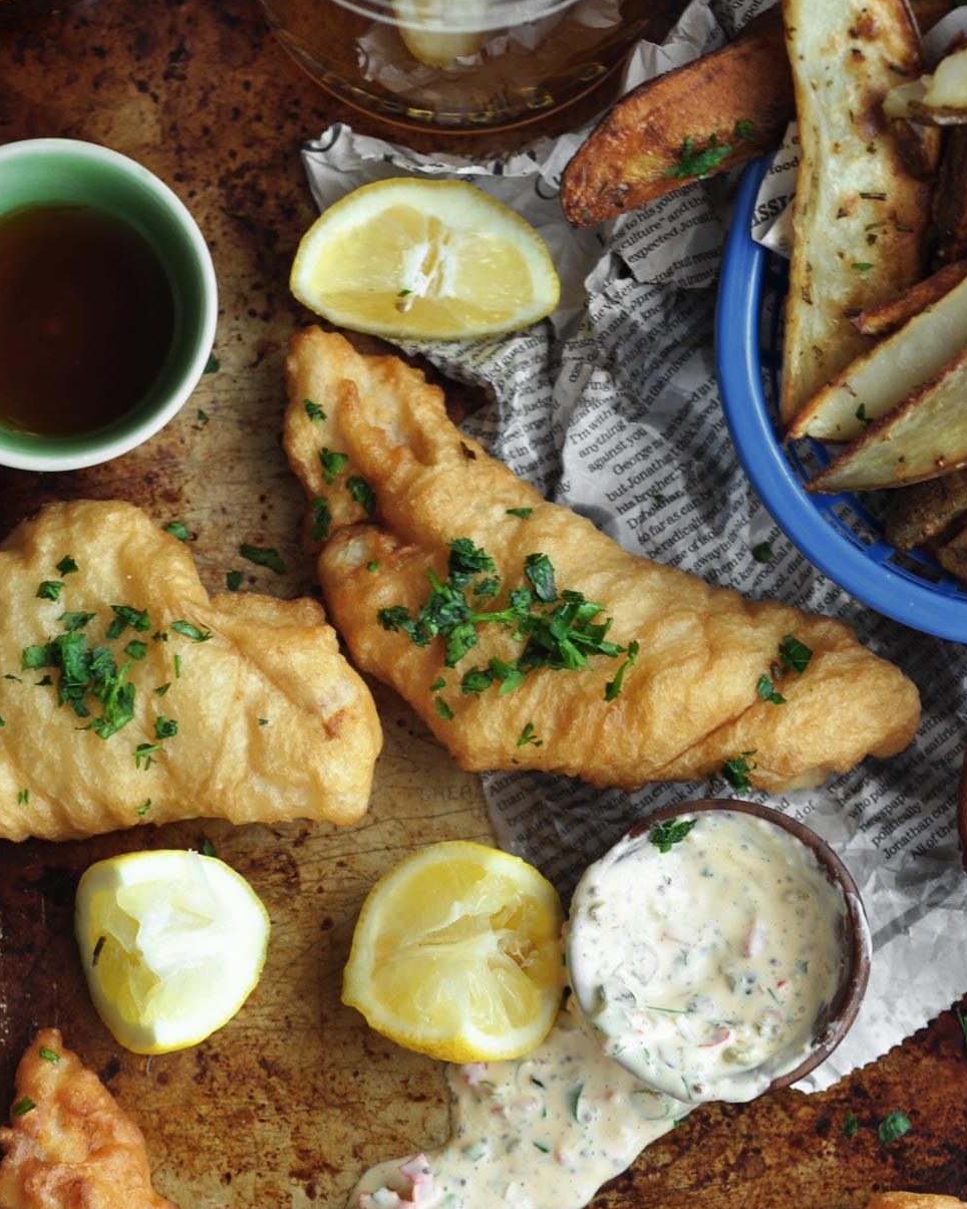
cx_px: 486
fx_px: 4007
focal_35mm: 112
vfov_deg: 17.1
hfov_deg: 13.8
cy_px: 768
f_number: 3.2
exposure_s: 1/30
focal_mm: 50
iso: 200
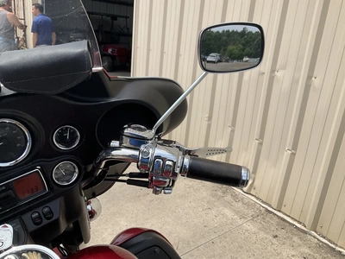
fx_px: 289
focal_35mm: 29
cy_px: 130
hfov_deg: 61.7
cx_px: 172
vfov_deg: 48.2
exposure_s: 1/1534
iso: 25
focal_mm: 3
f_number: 1.8
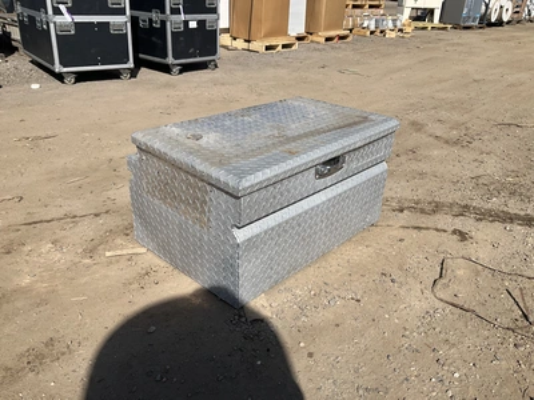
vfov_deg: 48.2
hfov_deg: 61.7
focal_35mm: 29
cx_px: 267
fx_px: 447
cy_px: 200
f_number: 1.8
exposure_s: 1/2959
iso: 25
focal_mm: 3
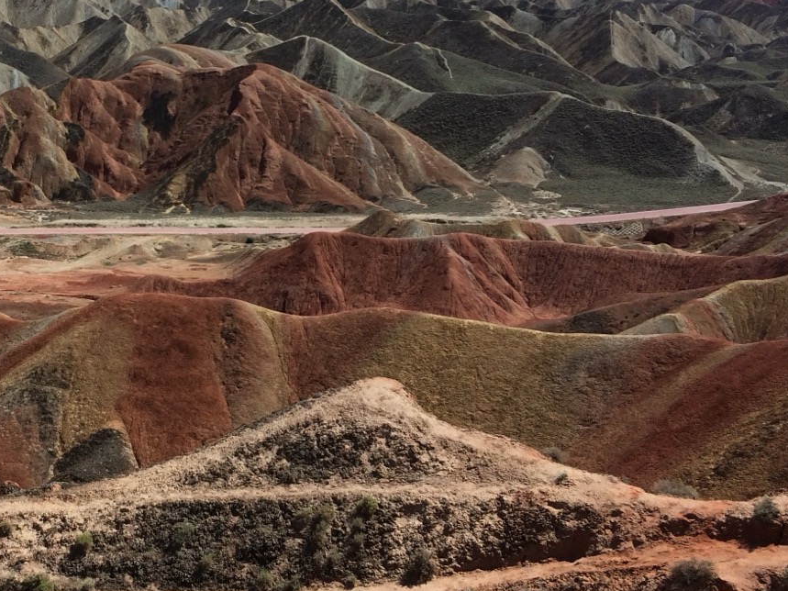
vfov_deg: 26.9
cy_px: 205
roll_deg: +0.2
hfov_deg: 34.3
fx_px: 1229
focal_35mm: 54
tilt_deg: -11.2
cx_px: 139
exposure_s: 1/2933
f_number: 2.2
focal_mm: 4.15
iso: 32
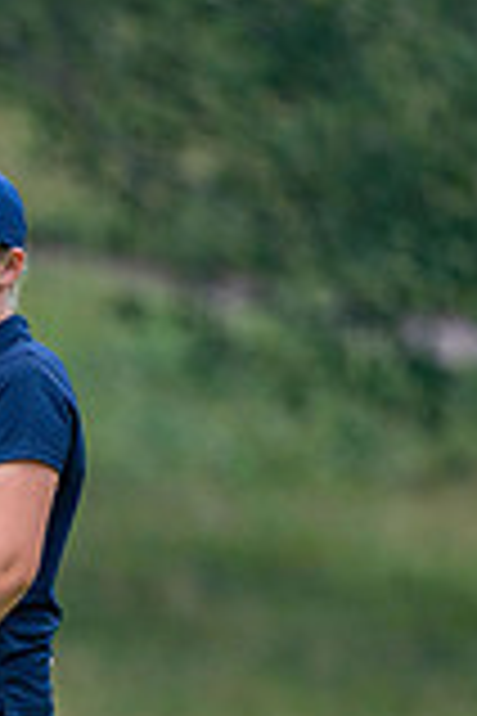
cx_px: -756
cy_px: 826
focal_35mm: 1096
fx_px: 21781
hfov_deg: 1.3
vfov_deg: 1.9
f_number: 4
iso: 400
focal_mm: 300
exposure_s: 1/2500
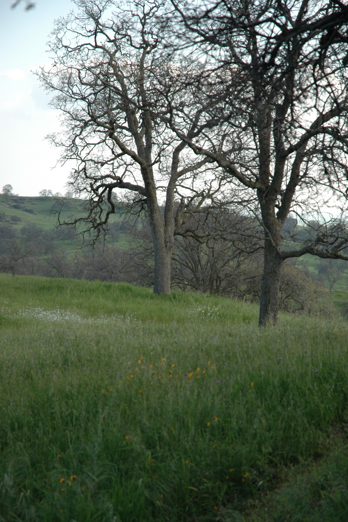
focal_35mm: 106
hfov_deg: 12.9
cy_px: 261
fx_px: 1536
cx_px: 174
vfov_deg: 19.3
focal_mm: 70
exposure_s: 1/400
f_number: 4.5
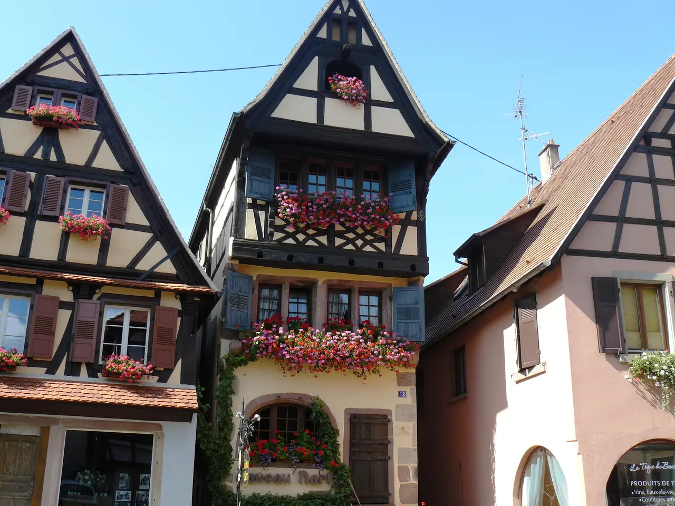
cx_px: 338
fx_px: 702
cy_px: 253
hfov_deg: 51.4
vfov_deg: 39.7
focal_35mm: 36
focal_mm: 6
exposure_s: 1/200
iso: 100
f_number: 4.5
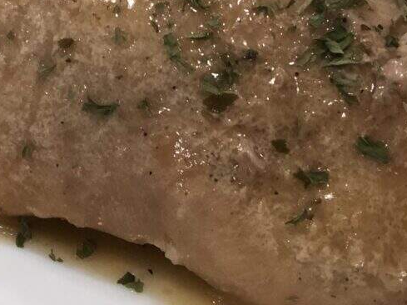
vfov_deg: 8.4
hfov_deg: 11.3
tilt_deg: -42.9
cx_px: 335
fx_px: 2056
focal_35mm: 175
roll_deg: -1.0
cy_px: -33
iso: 64
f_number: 2.8
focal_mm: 6.6
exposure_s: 1/30
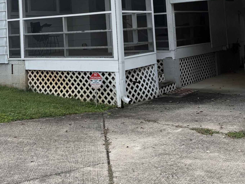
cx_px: 103
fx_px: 375
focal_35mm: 53
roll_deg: +3.3
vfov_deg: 26.5
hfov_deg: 36.1
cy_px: 13
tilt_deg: +2.6
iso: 80
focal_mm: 6.76
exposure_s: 1/4673
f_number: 1.78
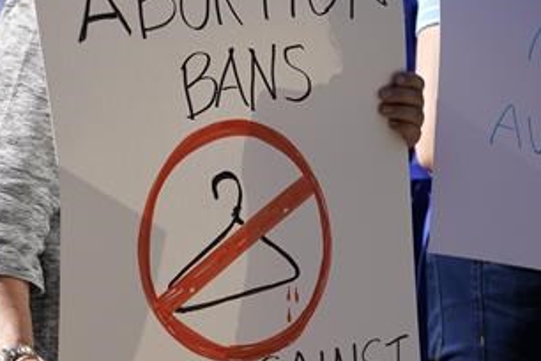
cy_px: 252
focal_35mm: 206
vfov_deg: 6.7
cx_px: -16
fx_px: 3095
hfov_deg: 9.9
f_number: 3.2
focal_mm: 97
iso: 320
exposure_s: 1/4000
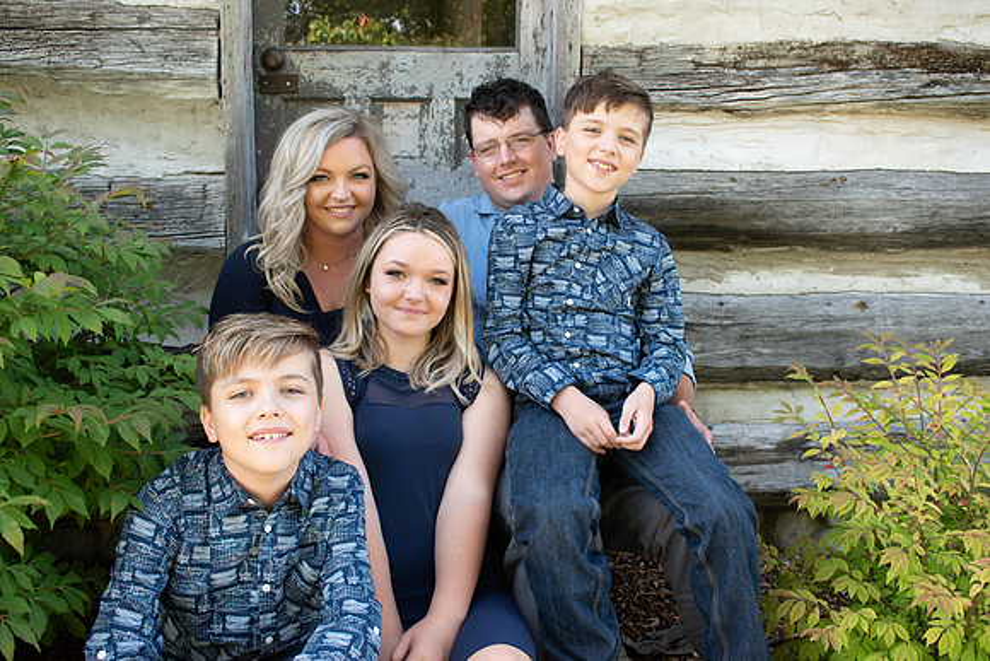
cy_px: 330
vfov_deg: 36.9
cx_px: 495
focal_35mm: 36
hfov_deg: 53.1
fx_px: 990
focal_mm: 24
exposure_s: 1/125
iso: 400
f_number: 6.3
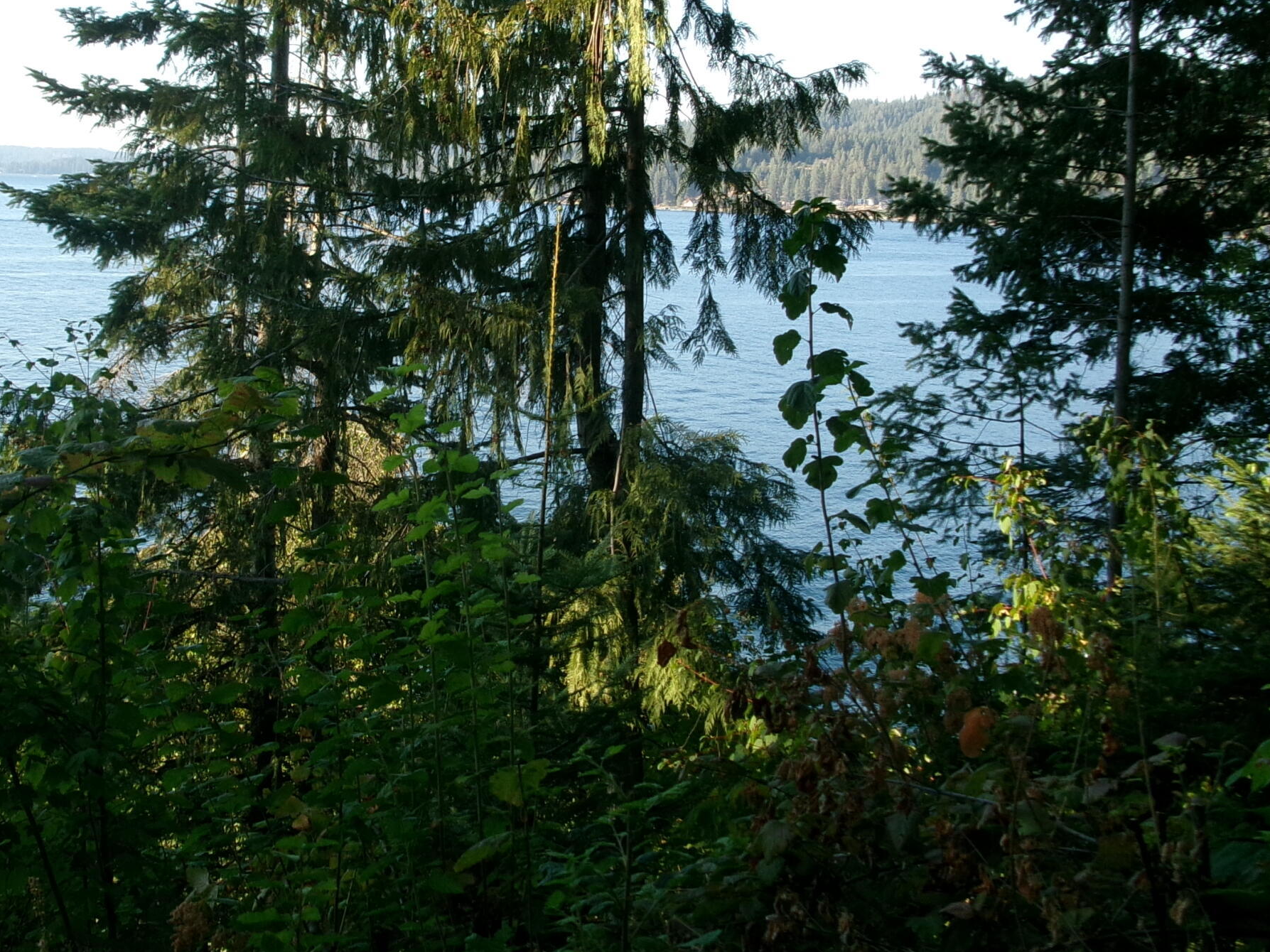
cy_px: 321
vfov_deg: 30.7
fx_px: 1724
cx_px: 520
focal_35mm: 47
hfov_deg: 40.3
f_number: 3.9
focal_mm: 5.1
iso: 100
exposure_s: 1/220
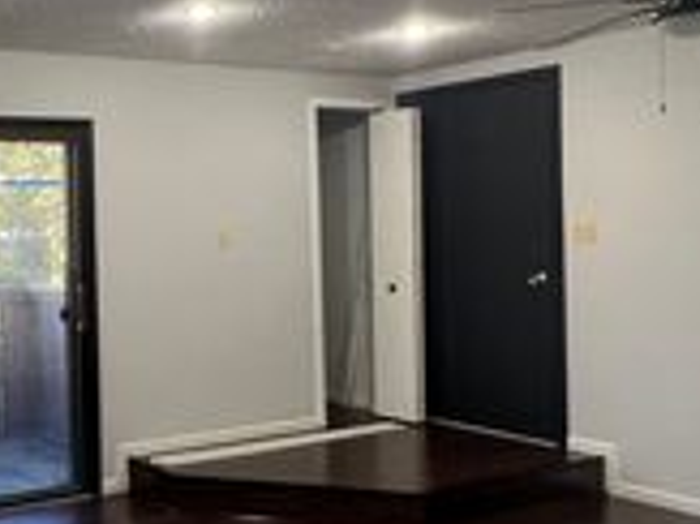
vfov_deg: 35.9
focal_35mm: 40
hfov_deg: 40.5
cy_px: 247
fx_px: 808
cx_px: -13
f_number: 1.8
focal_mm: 1.57
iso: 64
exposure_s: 1/99
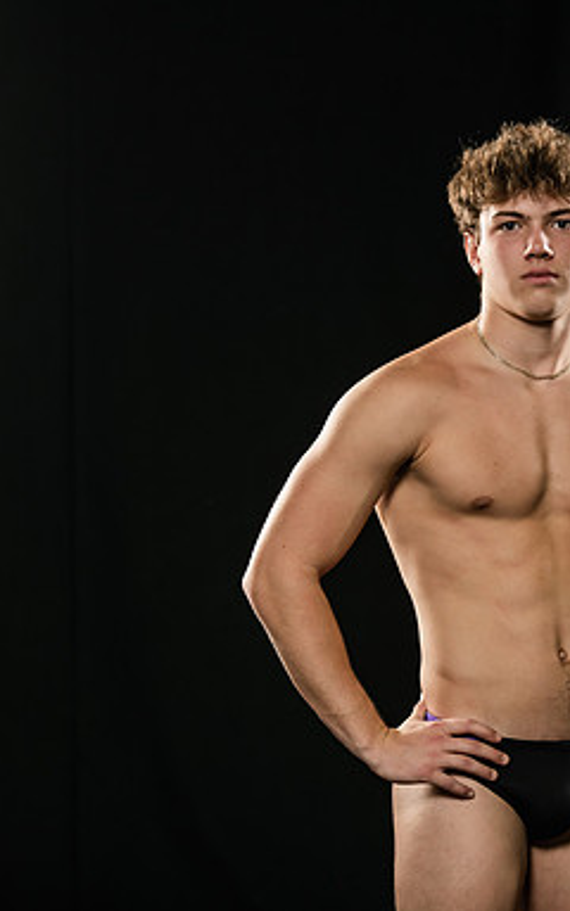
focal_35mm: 157
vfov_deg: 13.3
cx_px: 575
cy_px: 457
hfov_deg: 8.3
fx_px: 3902
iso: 320
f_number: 6.3
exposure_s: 1/250
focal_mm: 102
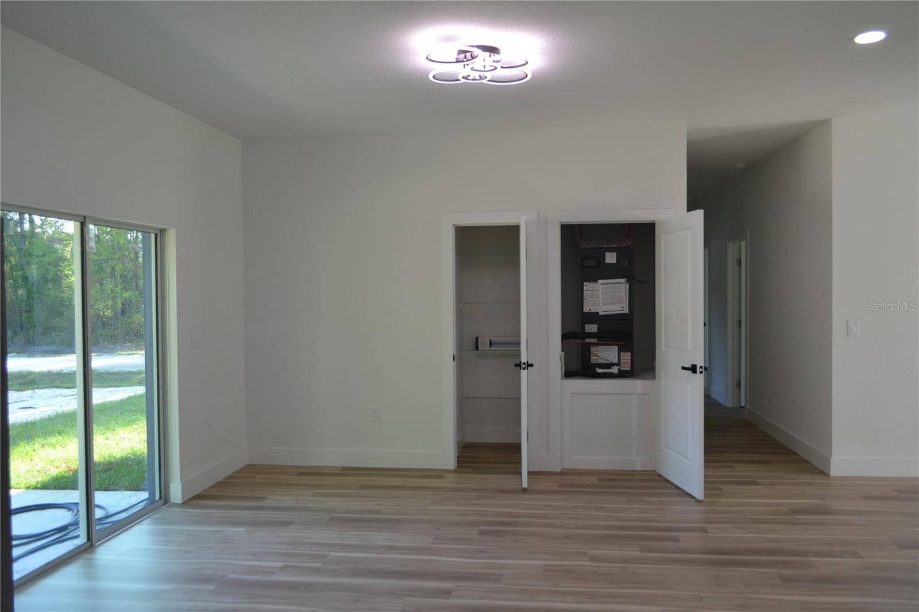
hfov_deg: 67.4
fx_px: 689
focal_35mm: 27
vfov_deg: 47.9
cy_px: 306
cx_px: 460
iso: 400
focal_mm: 18
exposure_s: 1/100
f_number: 5
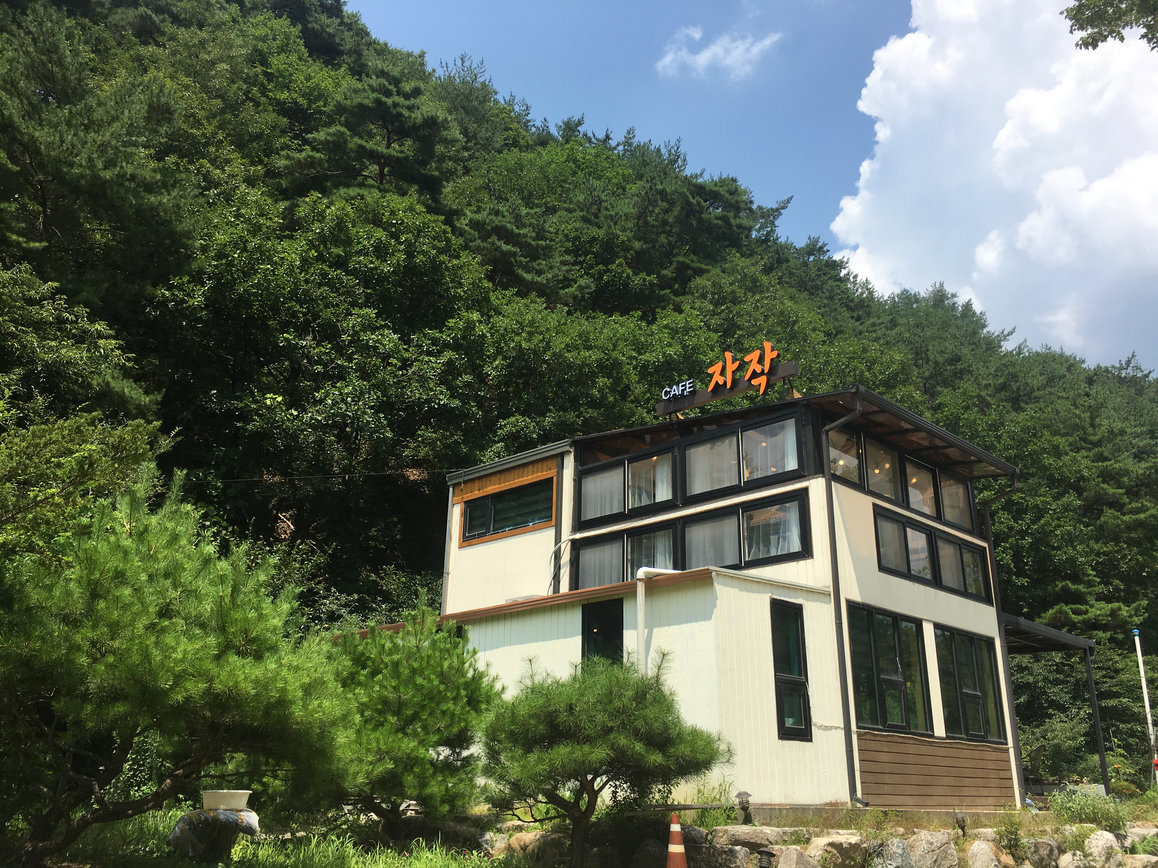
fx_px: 970
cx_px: 579
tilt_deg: +21.0
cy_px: 434
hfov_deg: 61.7
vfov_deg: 48.2
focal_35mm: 29
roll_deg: -1.2
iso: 25
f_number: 2.2
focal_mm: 4.15
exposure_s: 1/1451
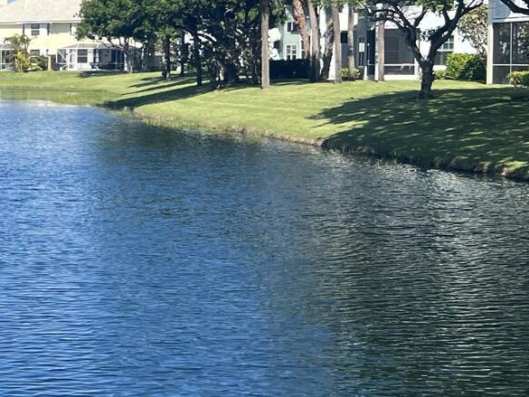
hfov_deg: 18.1
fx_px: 1391
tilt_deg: -2.1
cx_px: -361
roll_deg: +0.0
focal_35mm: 91
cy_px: 123
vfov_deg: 16.2
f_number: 1.5
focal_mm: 5.7
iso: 50
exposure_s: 1/4630
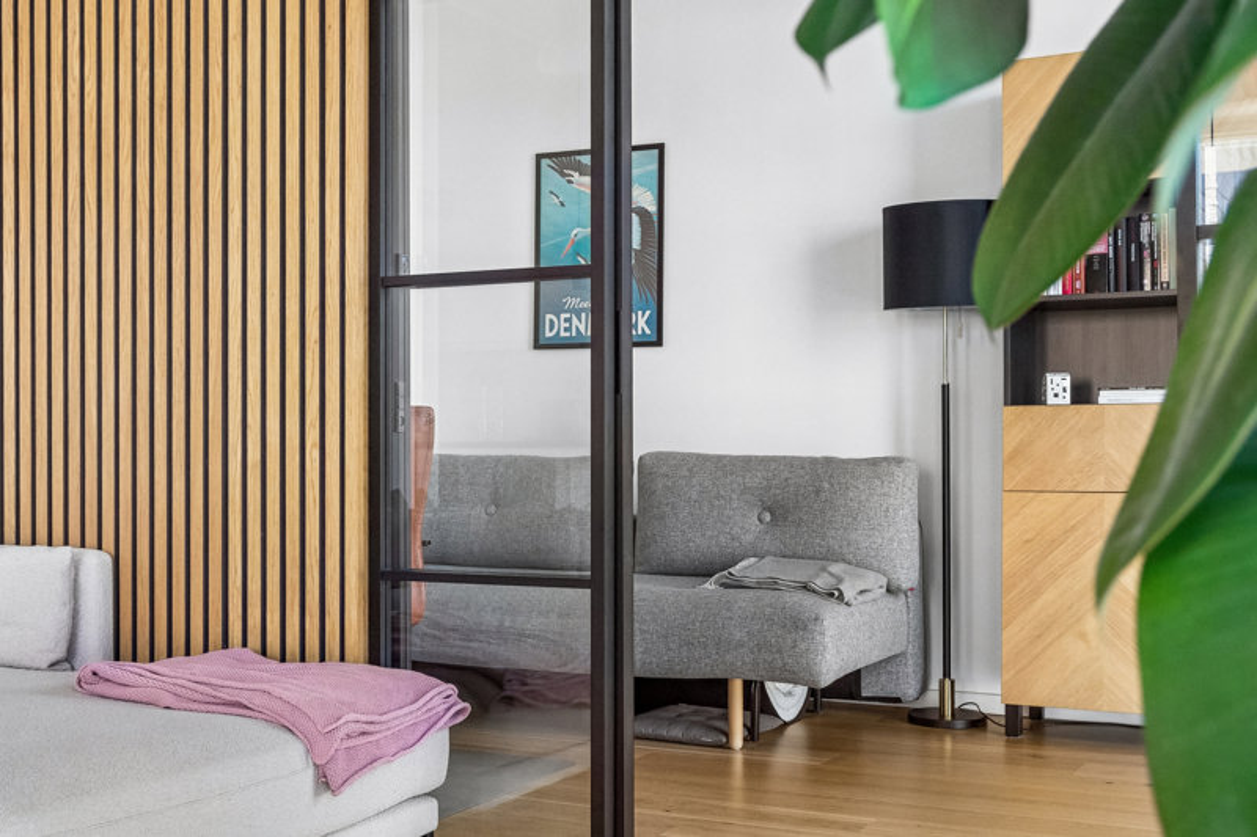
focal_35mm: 42
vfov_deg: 31.9
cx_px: 628
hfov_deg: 46.4
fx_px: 1466
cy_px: 418
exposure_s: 1/125
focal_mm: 28
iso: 400
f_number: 5.6
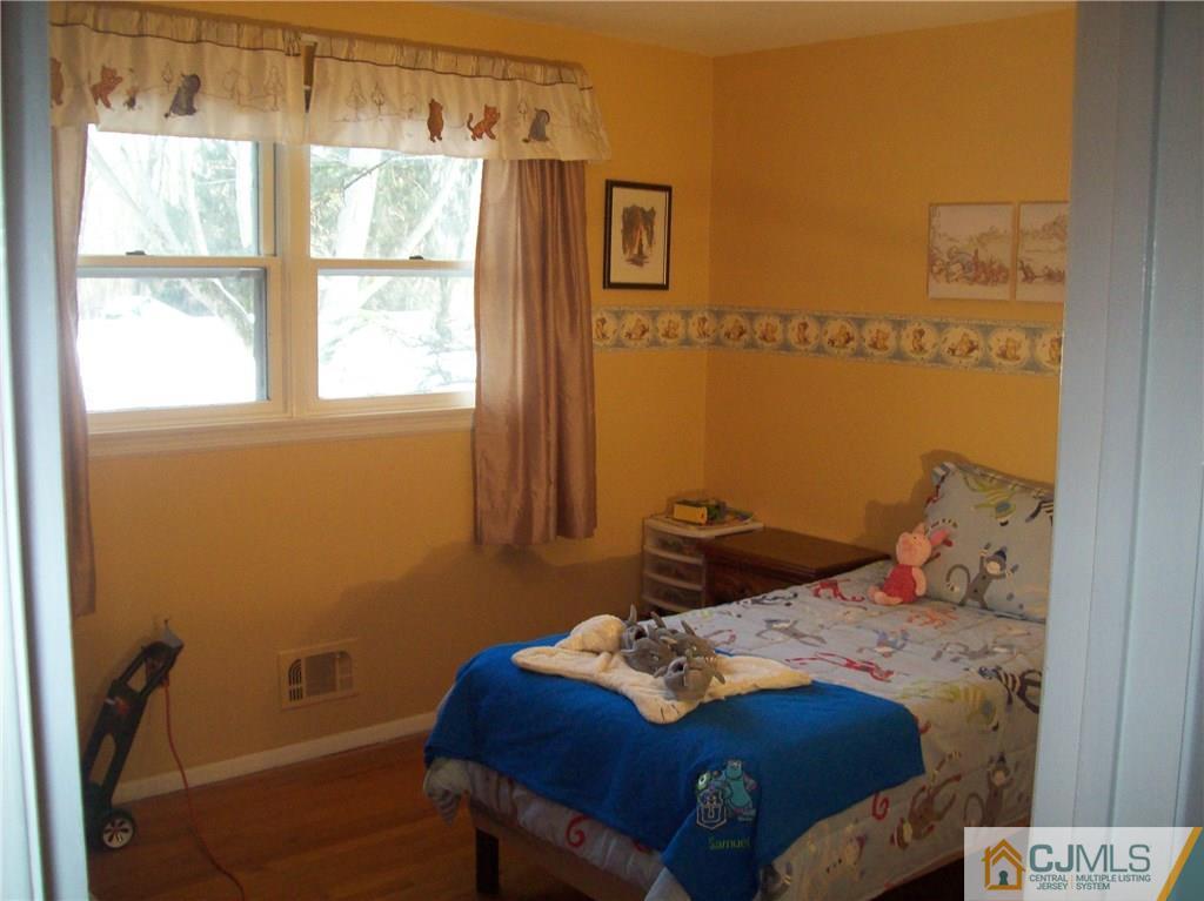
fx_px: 1252
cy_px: 450
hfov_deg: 51.4
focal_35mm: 36
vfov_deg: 39.6
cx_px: 602
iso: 200
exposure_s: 1/64
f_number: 2.7
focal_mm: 6
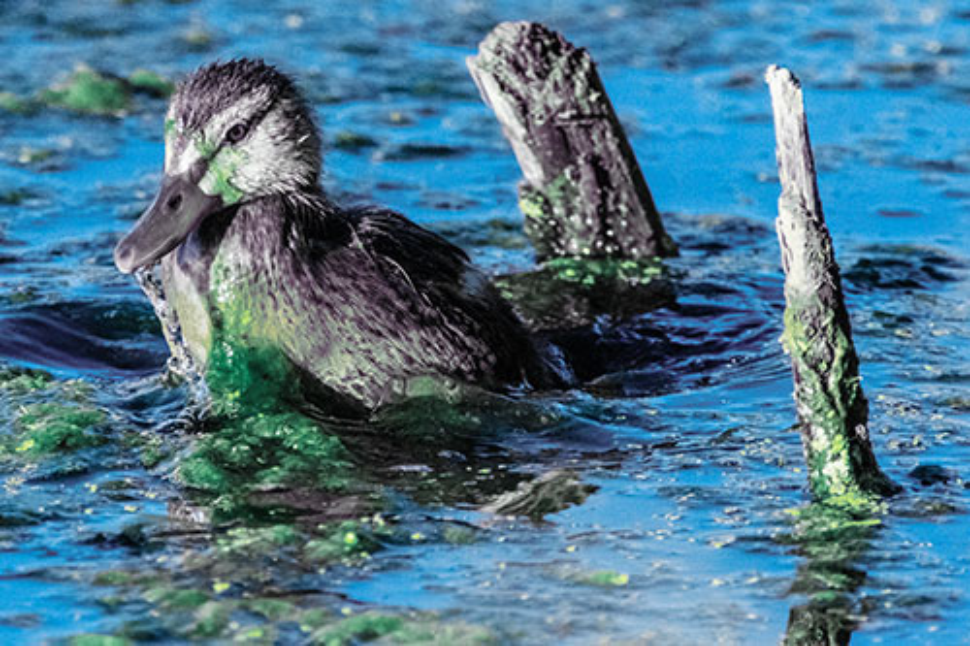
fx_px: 22894
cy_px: 323
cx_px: 485
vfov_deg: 1.6
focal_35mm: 850
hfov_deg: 2.4
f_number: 12
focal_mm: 850
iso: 6400
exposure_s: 1/4000
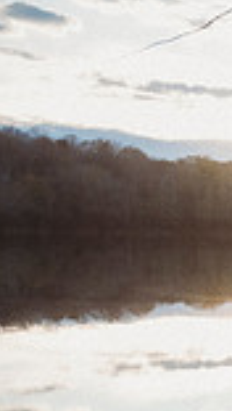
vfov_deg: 18.0
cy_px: 460
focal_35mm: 114
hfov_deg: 8.5
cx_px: 740
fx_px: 1244
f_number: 2.8
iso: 200
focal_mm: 29
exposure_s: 1/400
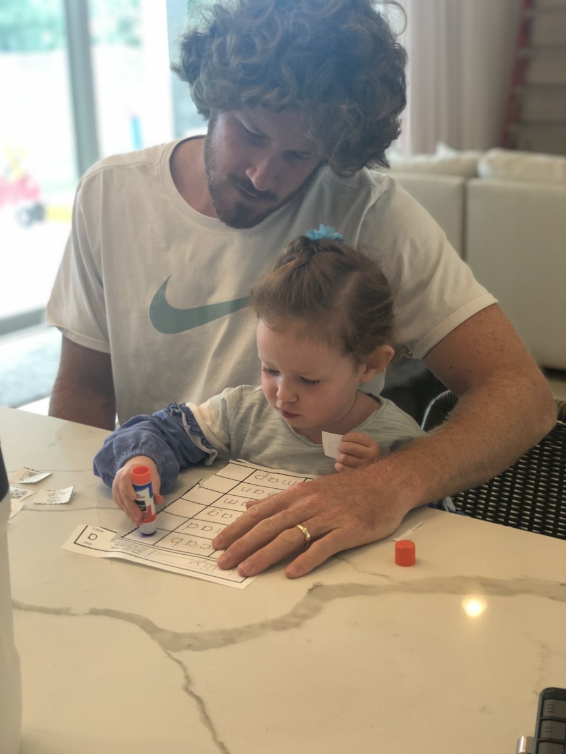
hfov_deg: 28.0
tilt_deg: -16.8
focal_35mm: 52
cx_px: 283
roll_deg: +1.0
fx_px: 1134
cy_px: 377
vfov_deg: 36.8
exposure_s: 1/40
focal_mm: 6
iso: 80
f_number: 2.4
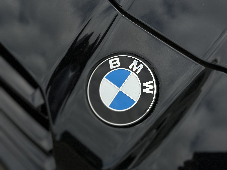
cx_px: 114
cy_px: 85
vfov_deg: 30.3
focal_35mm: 48
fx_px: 315
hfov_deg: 39.7
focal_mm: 6.86
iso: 100
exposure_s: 1/6623
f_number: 1.78
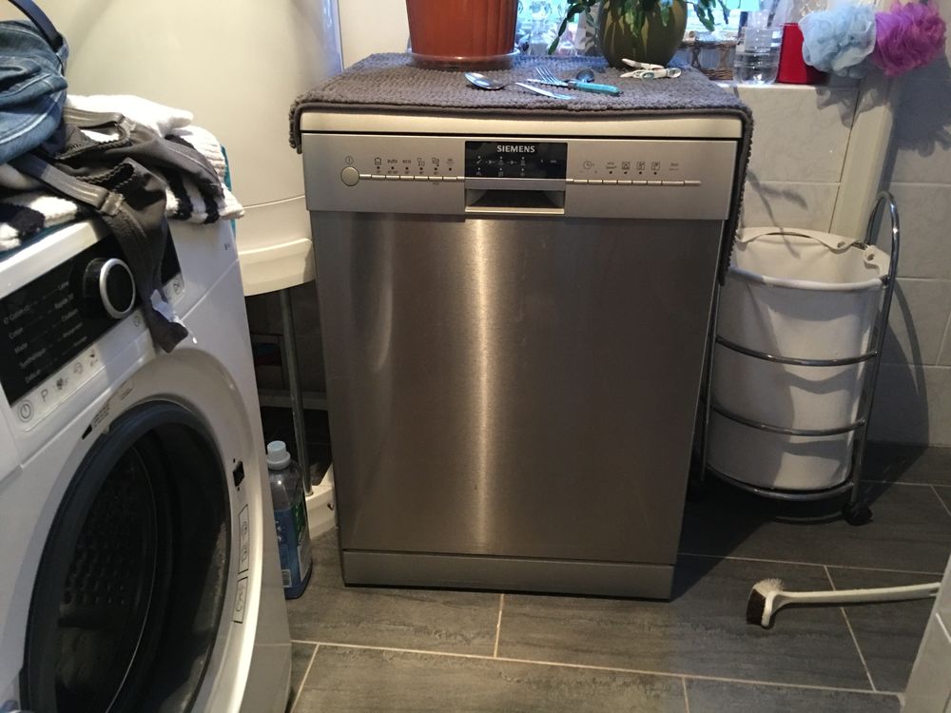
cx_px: 476
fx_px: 797
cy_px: 356
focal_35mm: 29
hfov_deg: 61.7
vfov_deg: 48.2
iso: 200
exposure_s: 1/8
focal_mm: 4.15
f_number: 2.2
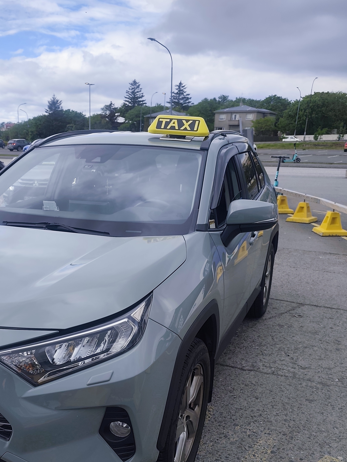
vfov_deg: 52.5
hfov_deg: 41.2
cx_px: 110
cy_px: 321
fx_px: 454
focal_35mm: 34
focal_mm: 6.19
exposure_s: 1/630
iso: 50
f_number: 1.65
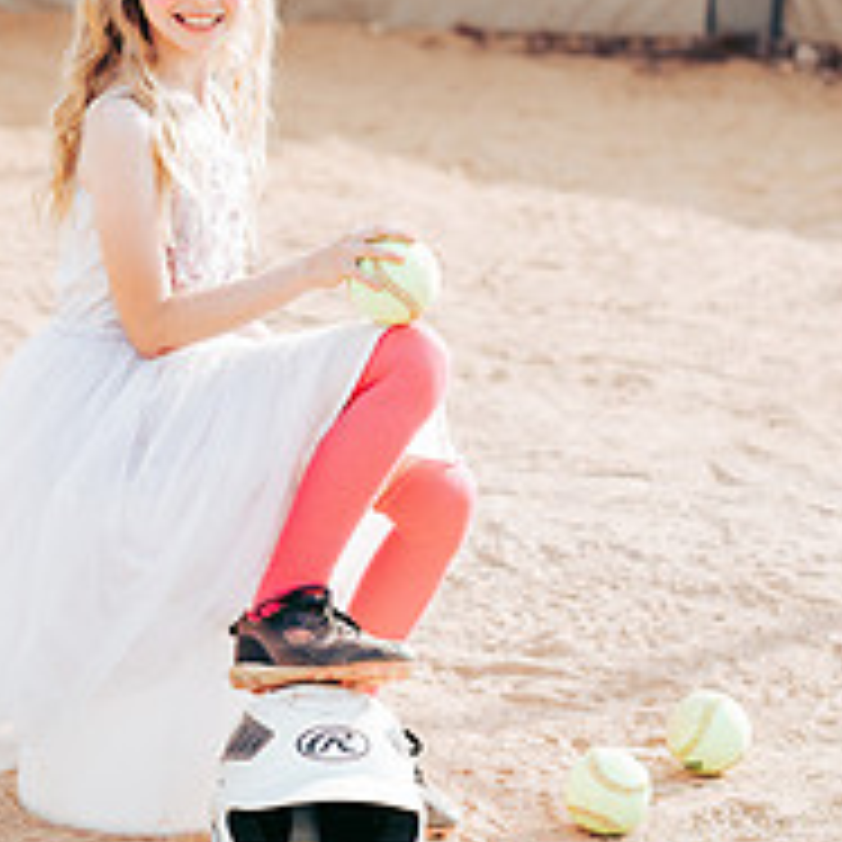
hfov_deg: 10.0
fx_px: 4788
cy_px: 162
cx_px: 185
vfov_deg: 10.0
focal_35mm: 174
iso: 160
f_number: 2.8
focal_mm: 85
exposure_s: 1/800
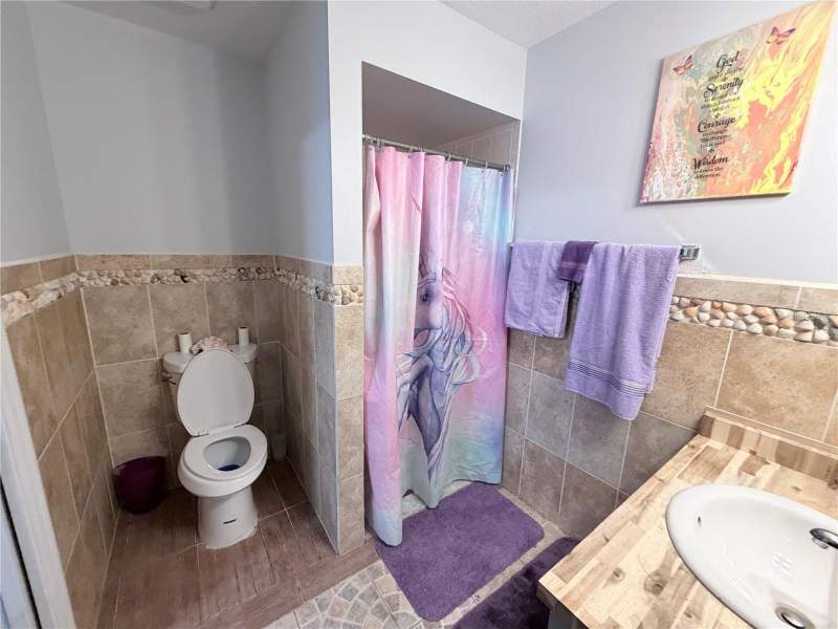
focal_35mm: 14
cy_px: 314
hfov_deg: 102.1
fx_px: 339
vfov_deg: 85.7
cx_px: 419
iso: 320
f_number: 2.2
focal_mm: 2.22
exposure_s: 1/60
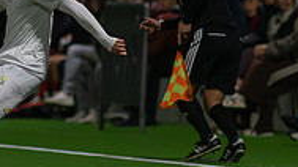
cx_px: -35
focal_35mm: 1446
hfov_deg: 1.5
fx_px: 11418
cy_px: 20
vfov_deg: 0.8
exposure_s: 1/1000
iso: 8000
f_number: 3.2
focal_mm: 300
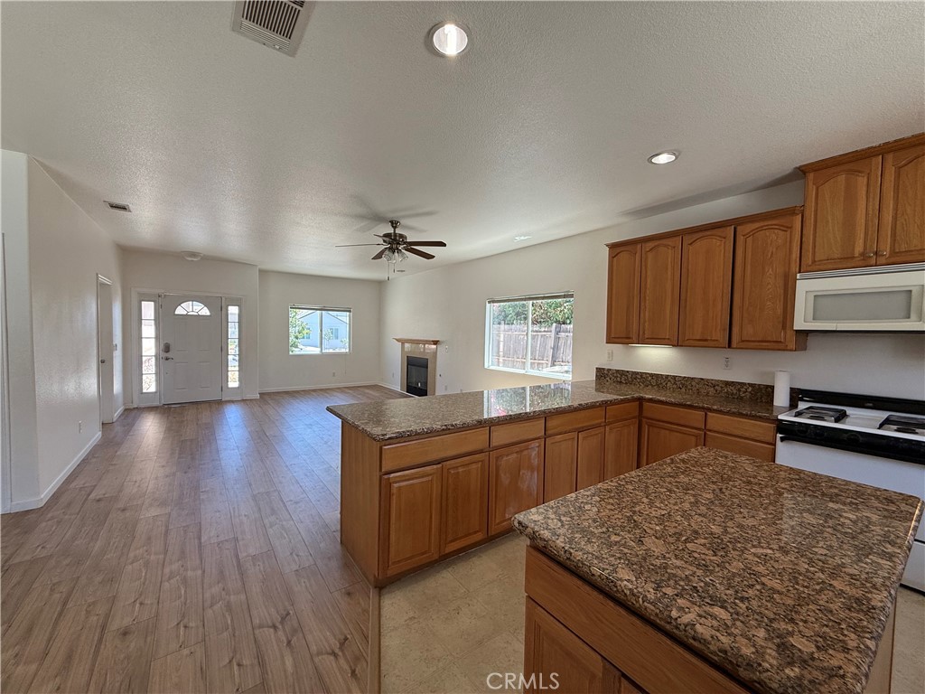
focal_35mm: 14
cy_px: 347
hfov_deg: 102.1
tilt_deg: -2.7
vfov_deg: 85.7
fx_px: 374
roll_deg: -0.8
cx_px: 462
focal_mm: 2.22
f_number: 2.2
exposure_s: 1/148
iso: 64
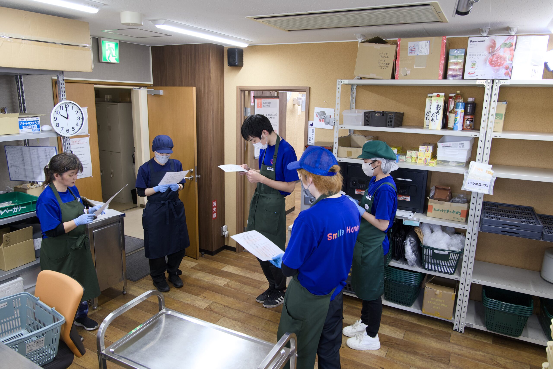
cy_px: 184
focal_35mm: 24
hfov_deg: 73.7
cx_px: 276
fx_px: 369
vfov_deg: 53.1
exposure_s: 1/60
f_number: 4
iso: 1000
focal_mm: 24
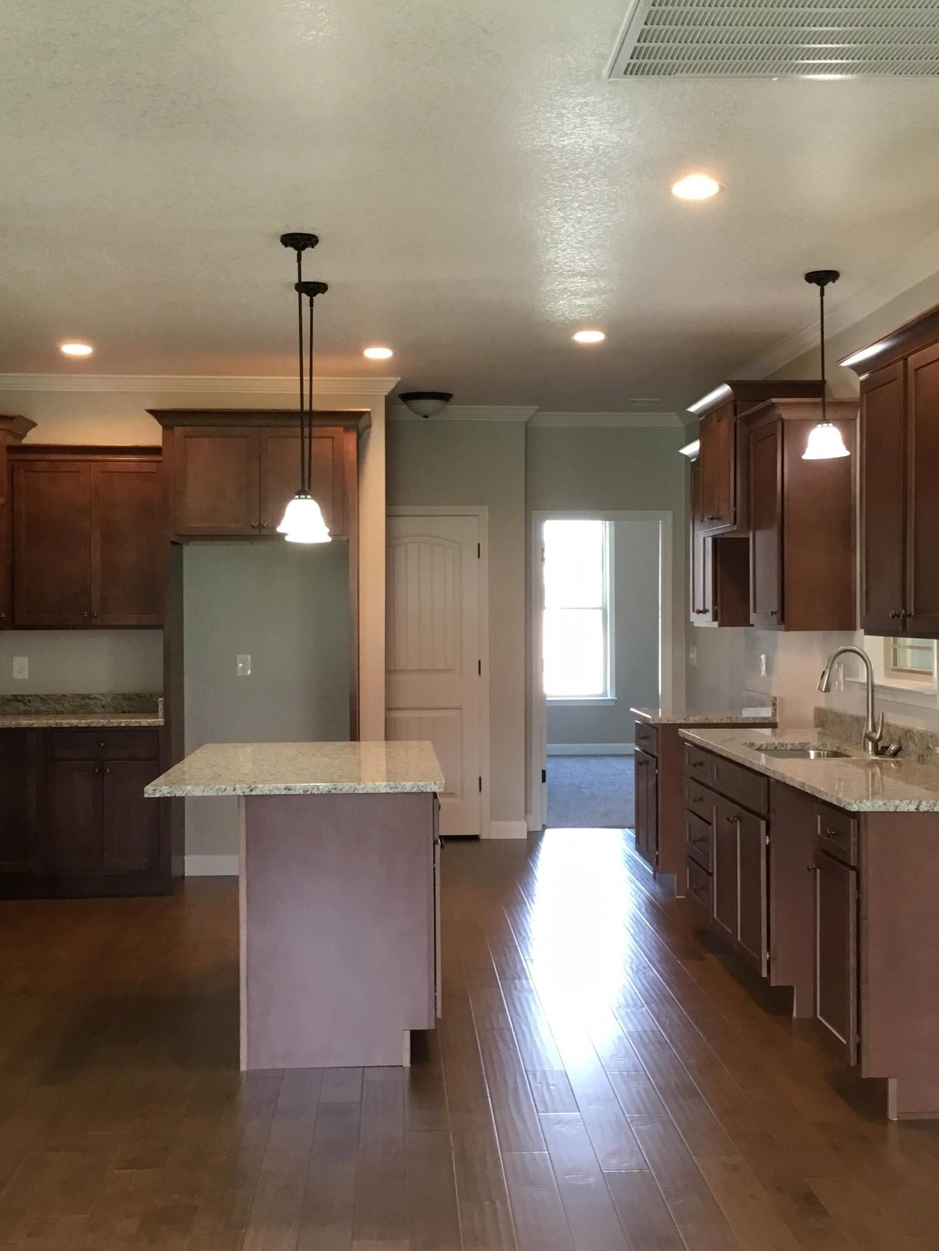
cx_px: 467
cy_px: 627
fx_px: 1519
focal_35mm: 42
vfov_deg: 44.8
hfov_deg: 34.4
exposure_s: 1/30
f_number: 2.4
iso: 80
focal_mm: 3.3
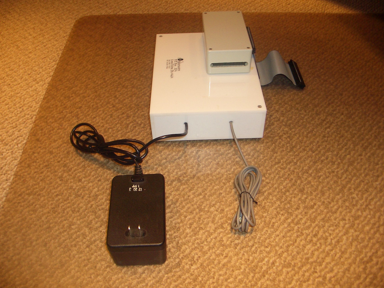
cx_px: 192
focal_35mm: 35
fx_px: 388
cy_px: 144
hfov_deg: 52.6
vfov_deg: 40.7
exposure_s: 1/60
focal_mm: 5.8
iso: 100
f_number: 2.6
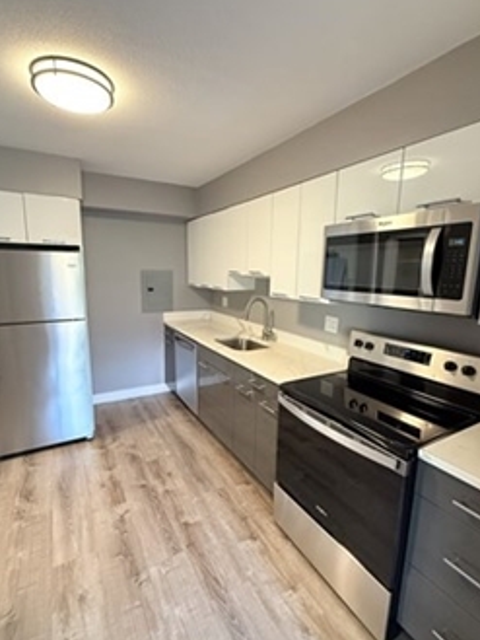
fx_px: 314
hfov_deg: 74.7
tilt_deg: -9.2
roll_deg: -0.6
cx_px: 225
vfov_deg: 91.0
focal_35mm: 17
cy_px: 328
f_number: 2.2
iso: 640
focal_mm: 2.22
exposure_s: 1/60
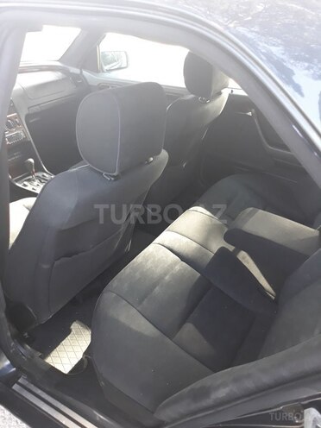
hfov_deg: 51.4
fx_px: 334
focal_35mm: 27
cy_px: 214
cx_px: 160
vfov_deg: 65.3
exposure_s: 1/50
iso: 125
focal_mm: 3.71
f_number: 1.7
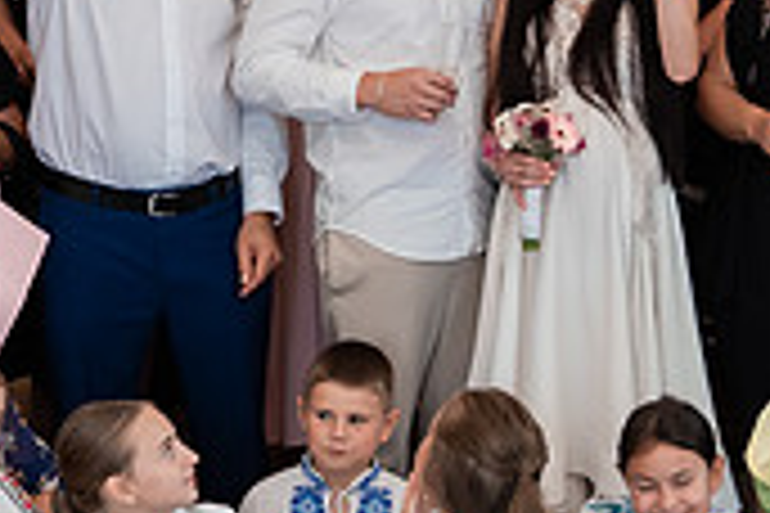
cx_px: 463
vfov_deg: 12.1
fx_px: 2417
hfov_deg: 18.1
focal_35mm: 113
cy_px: 216
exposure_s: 1/200
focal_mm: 28
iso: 1600
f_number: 2.8
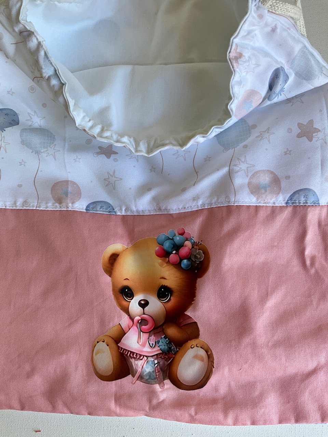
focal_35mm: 29
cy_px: 218
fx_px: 366
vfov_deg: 61.7
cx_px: 164
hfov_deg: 48.2
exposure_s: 1/113
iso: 16
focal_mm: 3
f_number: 1.8
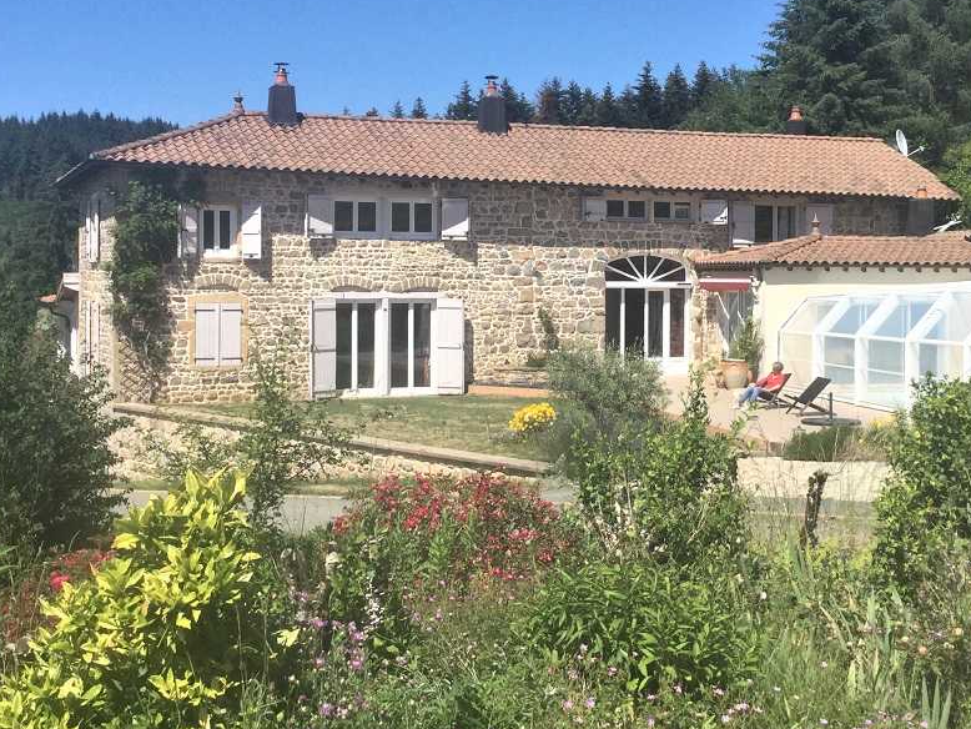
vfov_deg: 28.5
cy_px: 301
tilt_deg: -0.4
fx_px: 1431
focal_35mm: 51
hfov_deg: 37.5
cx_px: 528
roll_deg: -0.6
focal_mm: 3.3
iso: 25
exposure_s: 1/1381
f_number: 2.4
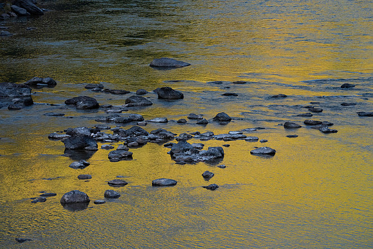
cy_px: 124
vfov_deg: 6.9
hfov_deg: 10.3
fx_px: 2073
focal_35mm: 200
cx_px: 186
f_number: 9
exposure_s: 1/400
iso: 2500
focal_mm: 200
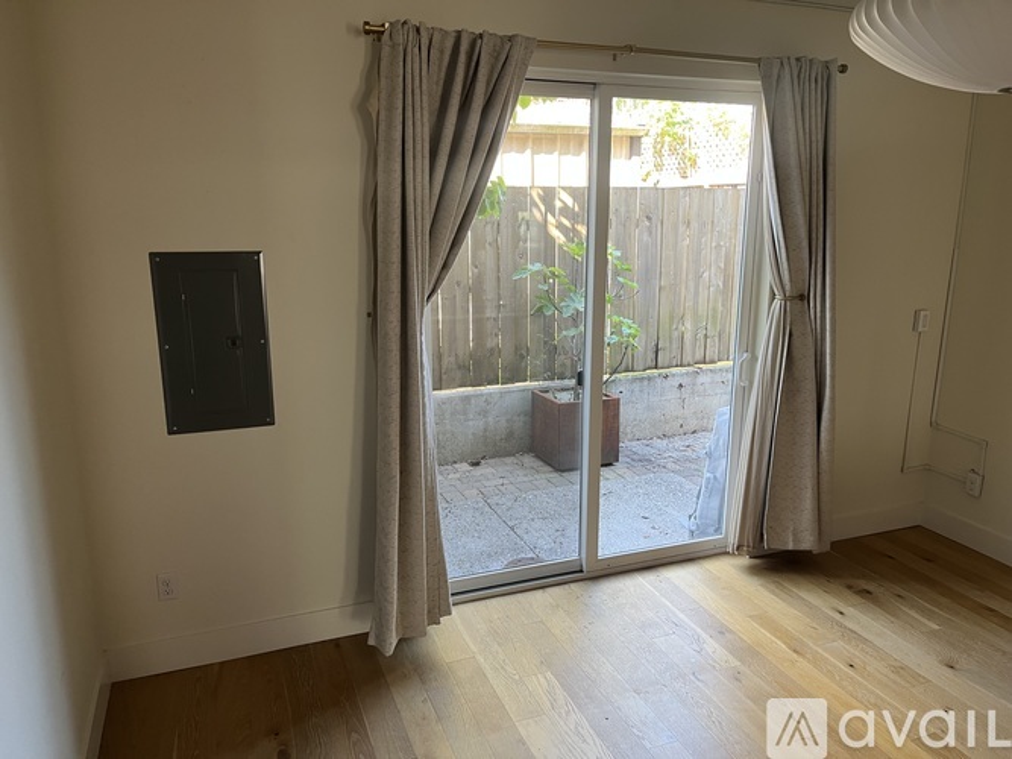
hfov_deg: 67.3
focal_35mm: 26
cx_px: 506
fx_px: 760
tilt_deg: -12.7
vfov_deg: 53.0
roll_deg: -0.8
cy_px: 380
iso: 100
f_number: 1.6
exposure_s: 1/60
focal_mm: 5.1
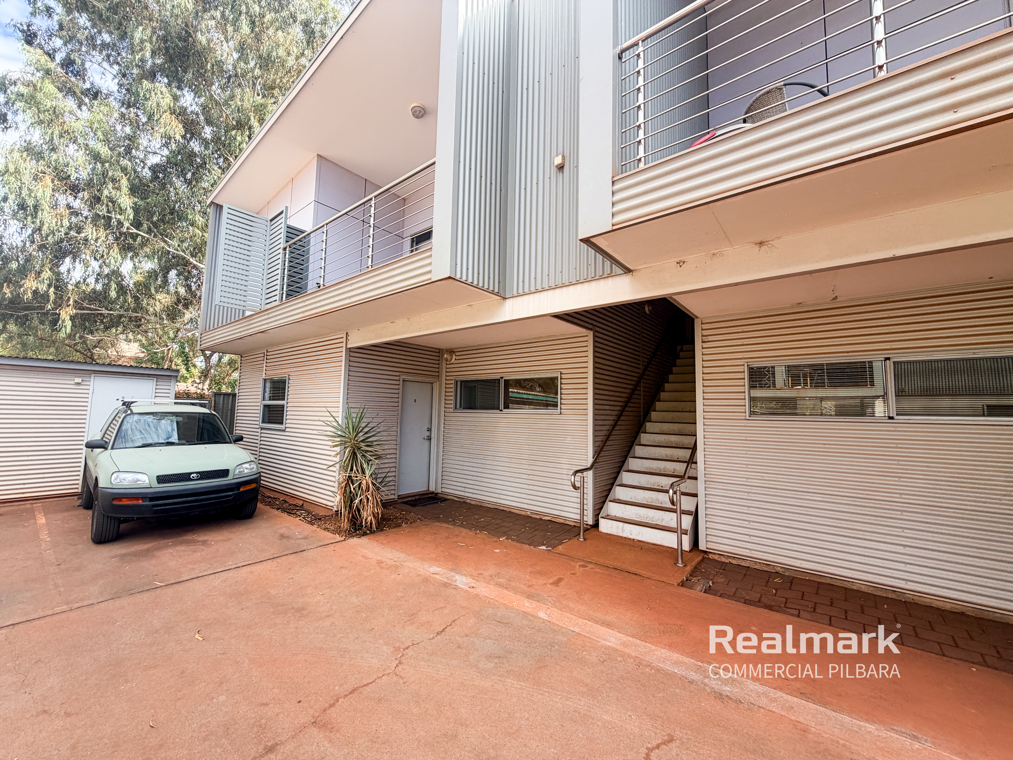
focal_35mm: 14
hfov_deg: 102.1
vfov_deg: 85.7
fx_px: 410
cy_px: 380
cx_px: 506
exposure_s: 1/400
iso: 50
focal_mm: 2.22
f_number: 2.2
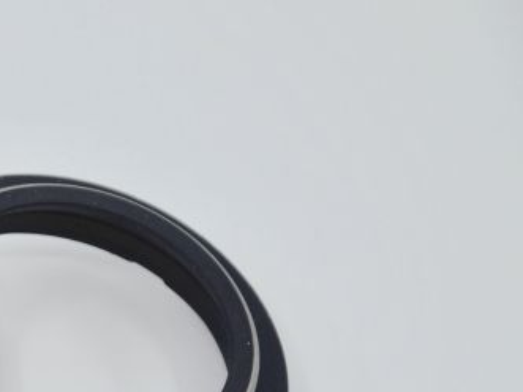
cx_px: -103
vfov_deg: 4.1
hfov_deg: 5.4
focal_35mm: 366
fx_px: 5530
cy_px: 345
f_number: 6.3
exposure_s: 1/160
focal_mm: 105
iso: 100
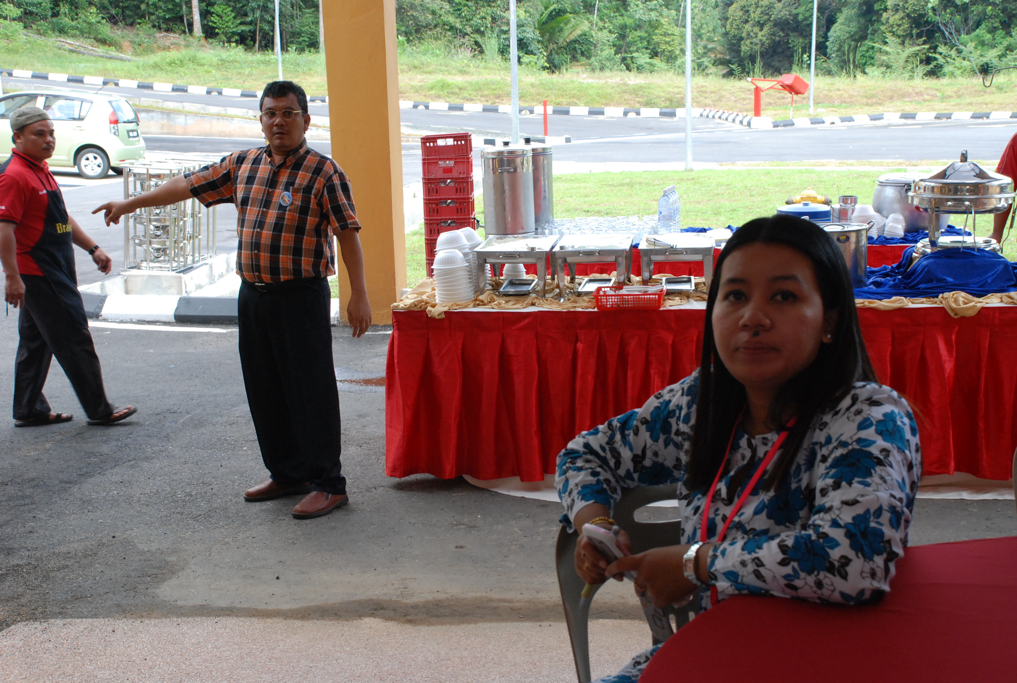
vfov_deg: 23.9
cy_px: 342
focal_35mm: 57
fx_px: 1614
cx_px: 508
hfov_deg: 35.0
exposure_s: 1/125
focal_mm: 38
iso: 800
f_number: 9
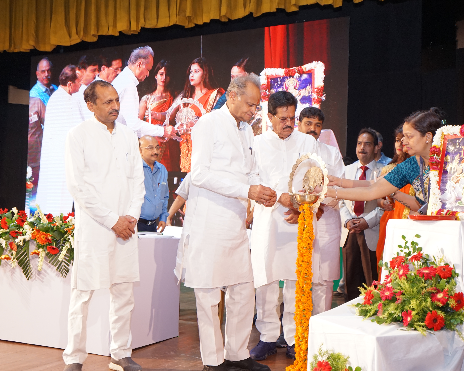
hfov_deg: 42.7
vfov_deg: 34.9
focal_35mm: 43
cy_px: 190
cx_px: 281
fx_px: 591
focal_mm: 35
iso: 1250
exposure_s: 1/125
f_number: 4
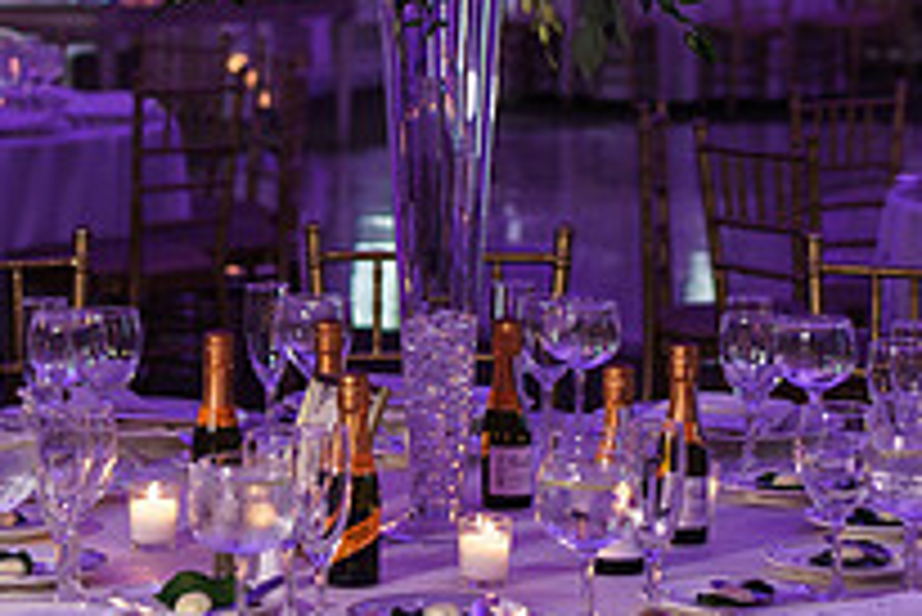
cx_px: 508
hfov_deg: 14.0
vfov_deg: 9.3
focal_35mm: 147
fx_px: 3767
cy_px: -74
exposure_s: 1/80
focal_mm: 35
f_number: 2
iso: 400
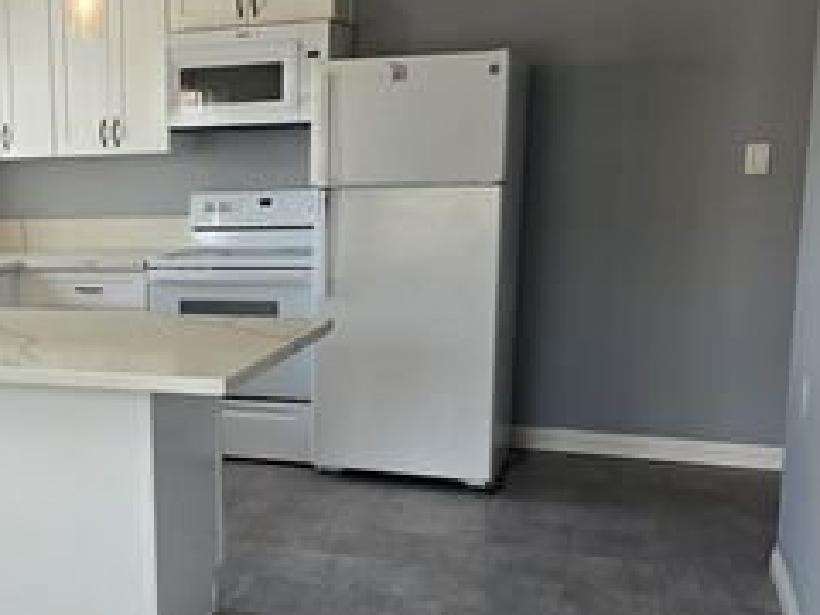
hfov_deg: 37.1
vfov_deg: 30.2
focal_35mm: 48
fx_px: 1137
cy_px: 378
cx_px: 82
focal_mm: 6.3
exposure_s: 1/120
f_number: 1.7
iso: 40
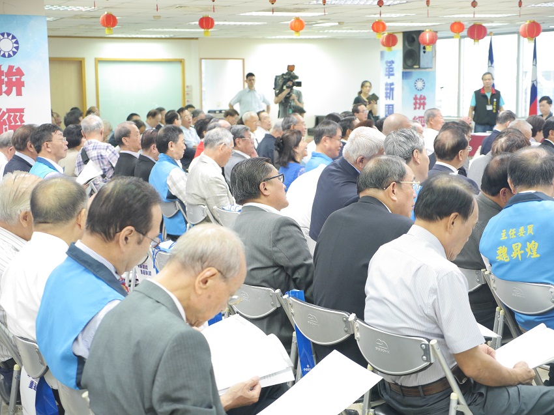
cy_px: 208
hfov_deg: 27.8
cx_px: 277
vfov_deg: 21.0
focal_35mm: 70
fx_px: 1120
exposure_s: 1/80
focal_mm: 35
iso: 1000
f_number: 2.8
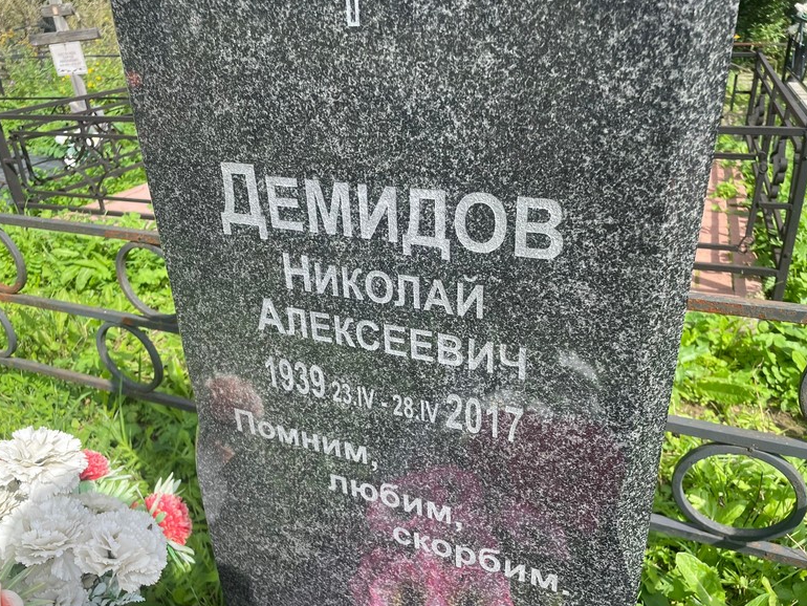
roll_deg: +5.0
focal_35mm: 27
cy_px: 308
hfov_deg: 65.3
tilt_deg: -24.7
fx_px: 630
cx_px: 407
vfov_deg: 51.4
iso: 32
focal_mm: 4.2
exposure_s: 1/1335
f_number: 1.6
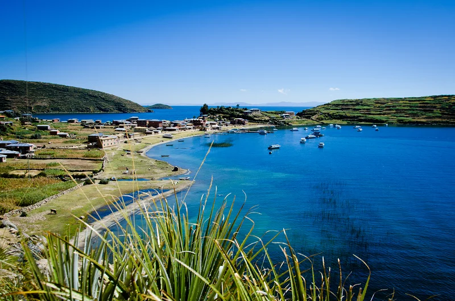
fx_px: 454
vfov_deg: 36.7
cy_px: 150
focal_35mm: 36
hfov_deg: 53.2
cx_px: 228
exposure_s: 1/400
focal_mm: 24
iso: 100
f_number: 9
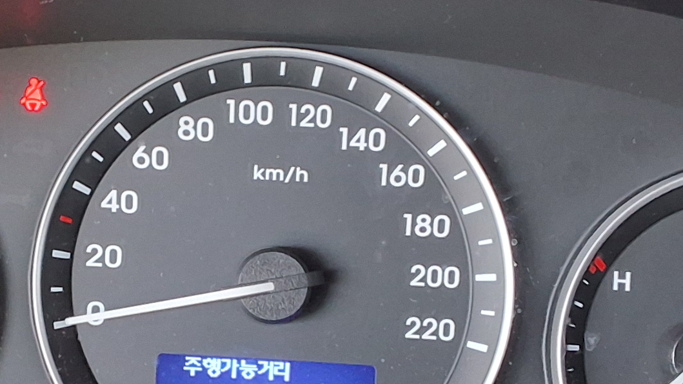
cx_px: 132
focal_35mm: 94
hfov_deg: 22.4
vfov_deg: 12.9
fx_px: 1703
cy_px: 219
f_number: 1.9
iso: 160
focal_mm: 2.91
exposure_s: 1/40
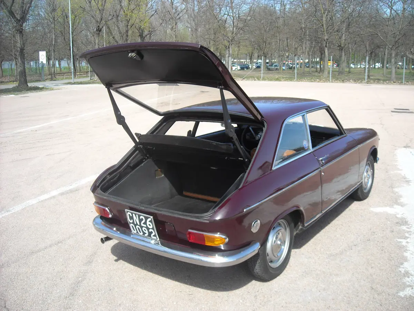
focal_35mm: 35
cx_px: 207
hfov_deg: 52.6
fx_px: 419
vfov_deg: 40.7
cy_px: 156
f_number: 2.8
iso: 64
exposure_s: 1/419
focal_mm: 5.7
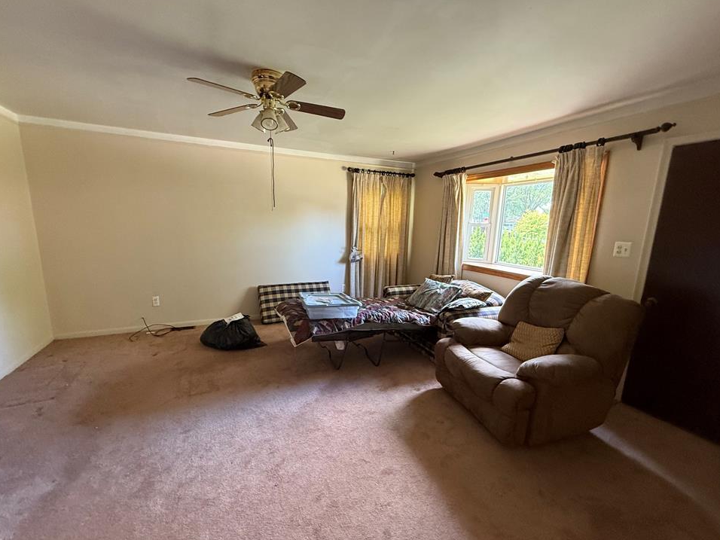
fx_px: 312
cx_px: 357
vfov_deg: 81.7
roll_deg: -2.3
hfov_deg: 98.2
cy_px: 282
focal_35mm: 15
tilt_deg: -9.9
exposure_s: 1/60
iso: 500
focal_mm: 2.22
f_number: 2.2
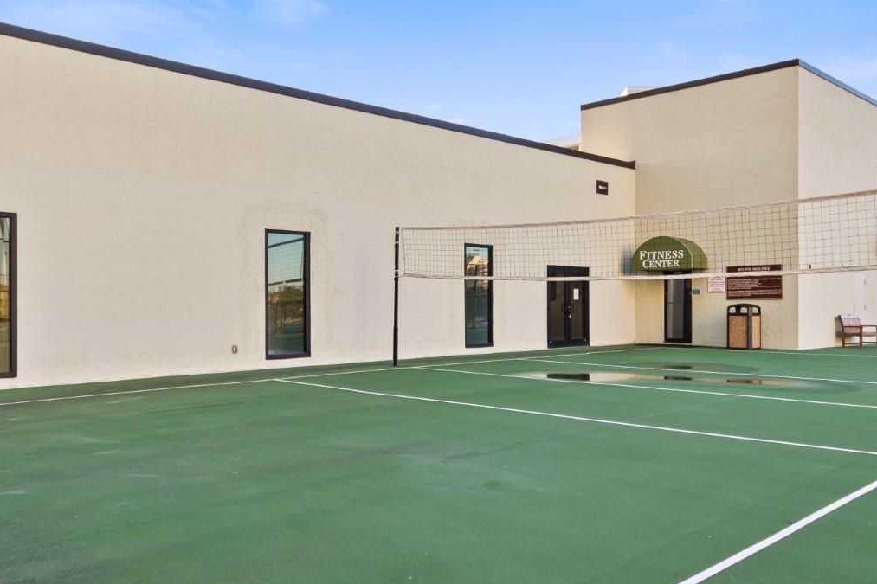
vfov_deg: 41.1
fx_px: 779
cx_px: 427
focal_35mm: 32
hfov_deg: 58.7
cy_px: 302
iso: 100
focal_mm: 10
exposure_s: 1/60
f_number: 4.5
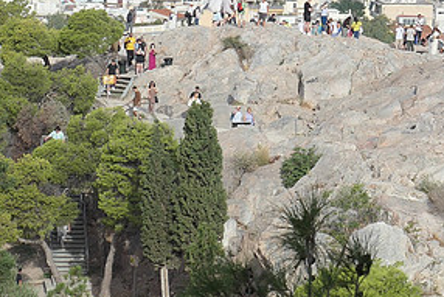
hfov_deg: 8.7
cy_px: 83
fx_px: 2900
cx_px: 444
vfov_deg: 5.9
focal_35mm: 235
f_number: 4.8
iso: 200
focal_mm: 28.4
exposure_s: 1/1000
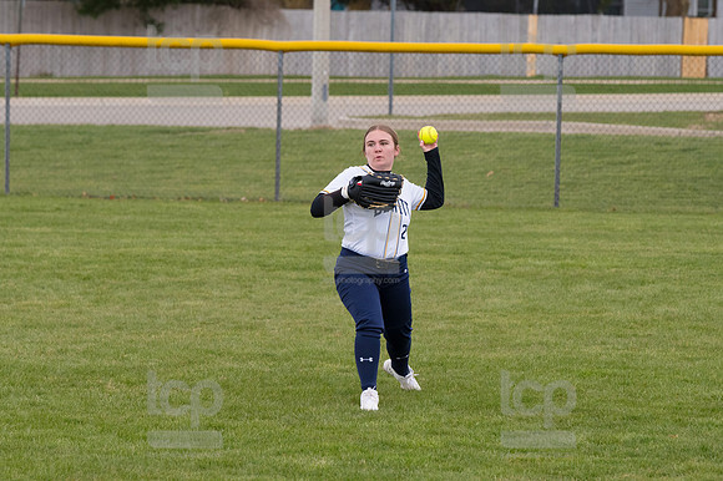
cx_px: 362
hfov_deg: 8.3
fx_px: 4958
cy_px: 240
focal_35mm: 247
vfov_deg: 5.6
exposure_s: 1/1600
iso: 640
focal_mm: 165
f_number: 5.6
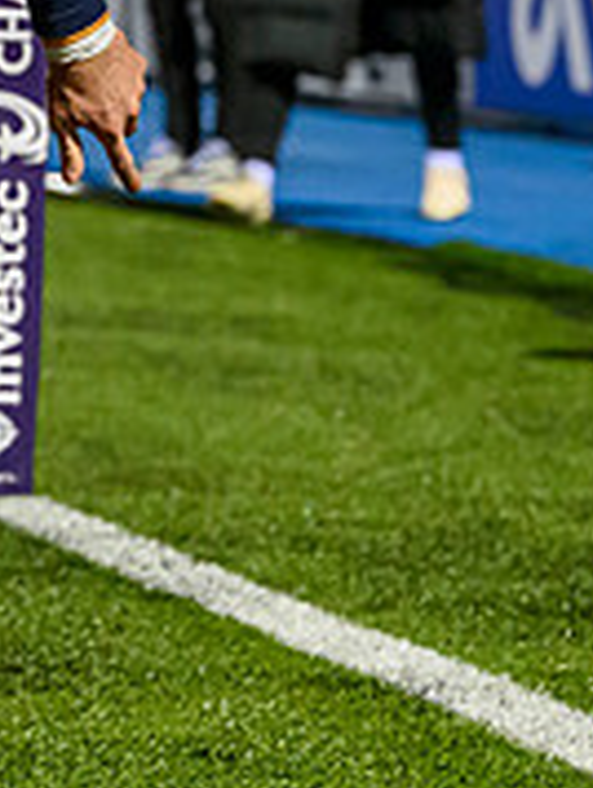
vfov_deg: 7.1
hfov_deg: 5.3
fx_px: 6312
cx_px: -447
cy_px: 47
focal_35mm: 277
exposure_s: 1/1250
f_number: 3.2
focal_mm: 70
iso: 6400
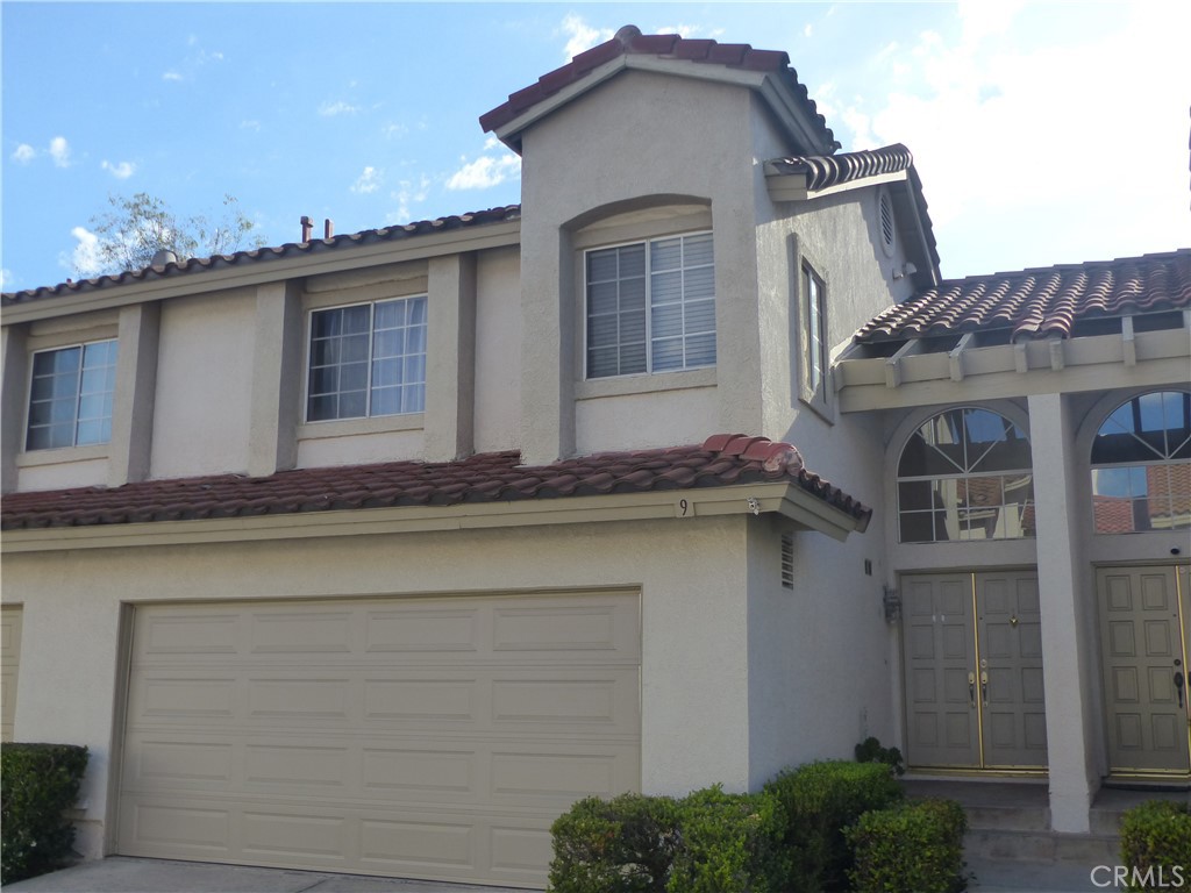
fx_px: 1273
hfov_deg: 50.1
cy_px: 446
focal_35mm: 37
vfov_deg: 38.7
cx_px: 596
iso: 200
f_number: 2.8
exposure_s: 1/1600
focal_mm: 6.6
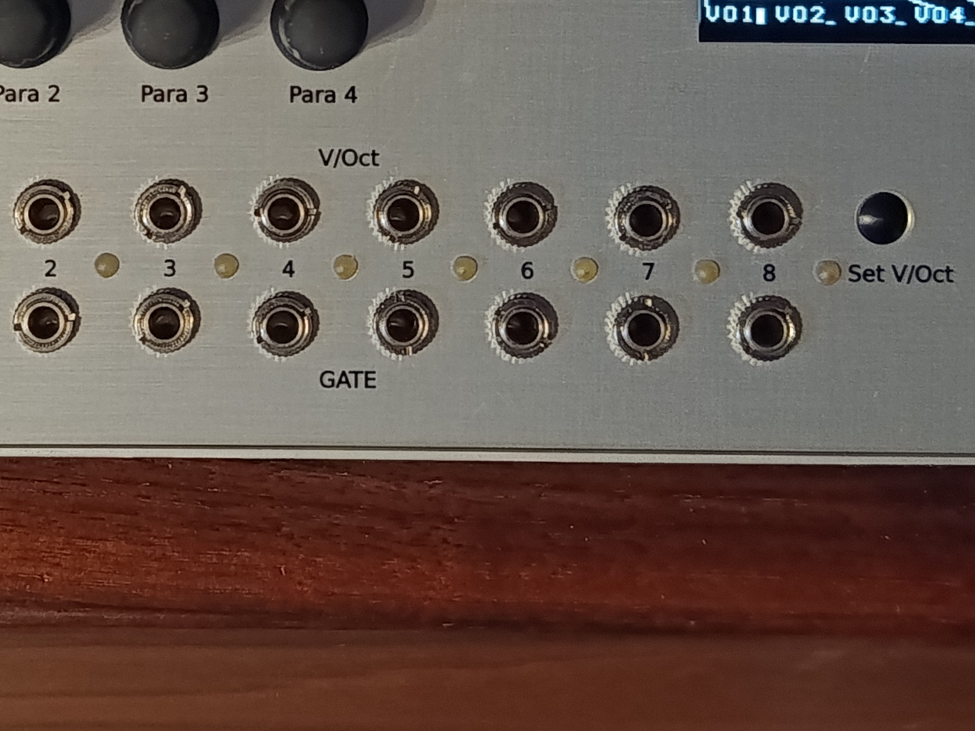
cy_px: -51
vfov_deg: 17.6
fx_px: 2281
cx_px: 206
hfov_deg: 23.8
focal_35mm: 81
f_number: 1.7
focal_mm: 5.24
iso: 1160
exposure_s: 1/50
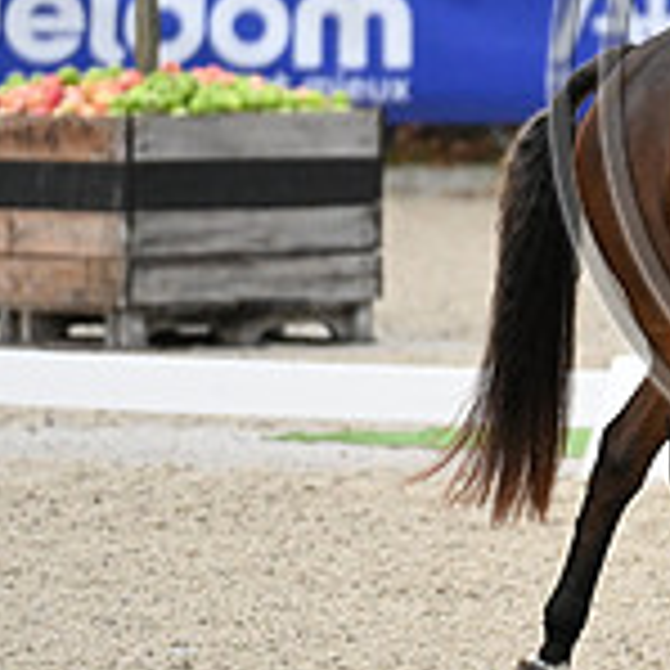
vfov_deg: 1.4
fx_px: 27613
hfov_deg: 1.4
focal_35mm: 1261
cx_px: 962
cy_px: 25
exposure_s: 1/1250
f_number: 4.5
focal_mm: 380
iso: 2500
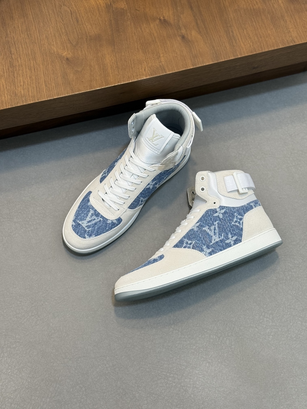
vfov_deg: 39.7
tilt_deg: -71.5
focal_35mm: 48
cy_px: 204
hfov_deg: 30.3
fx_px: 568
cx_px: 154
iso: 80
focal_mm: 6.76
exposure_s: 1/100
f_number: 1.78
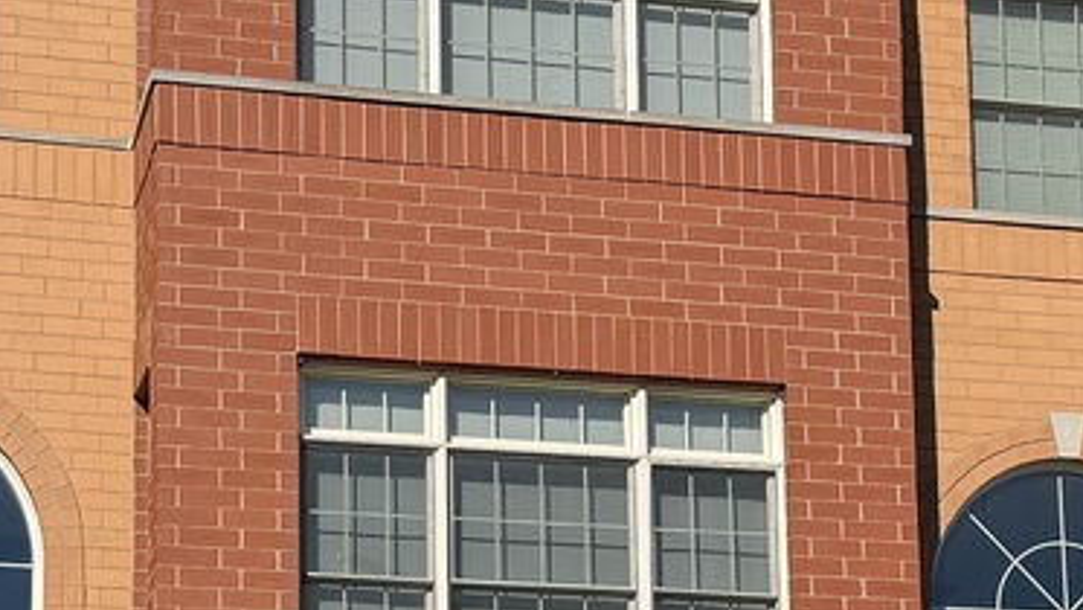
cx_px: 485
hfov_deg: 21.1
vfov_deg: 11.8
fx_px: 2901
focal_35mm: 101
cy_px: 700
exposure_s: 1/7353
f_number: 1.78
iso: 80
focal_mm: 6.76
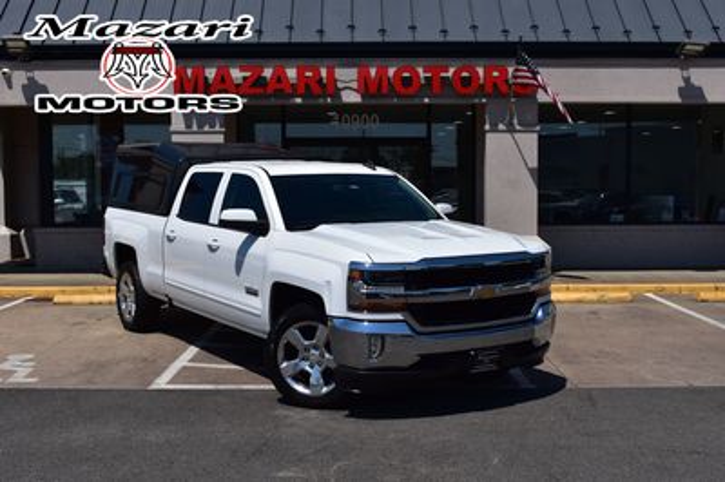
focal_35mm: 44
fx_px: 875
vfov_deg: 30.8
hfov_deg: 45.0
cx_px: 362
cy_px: 241
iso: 200
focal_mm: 29
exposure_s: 1/640
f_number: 11
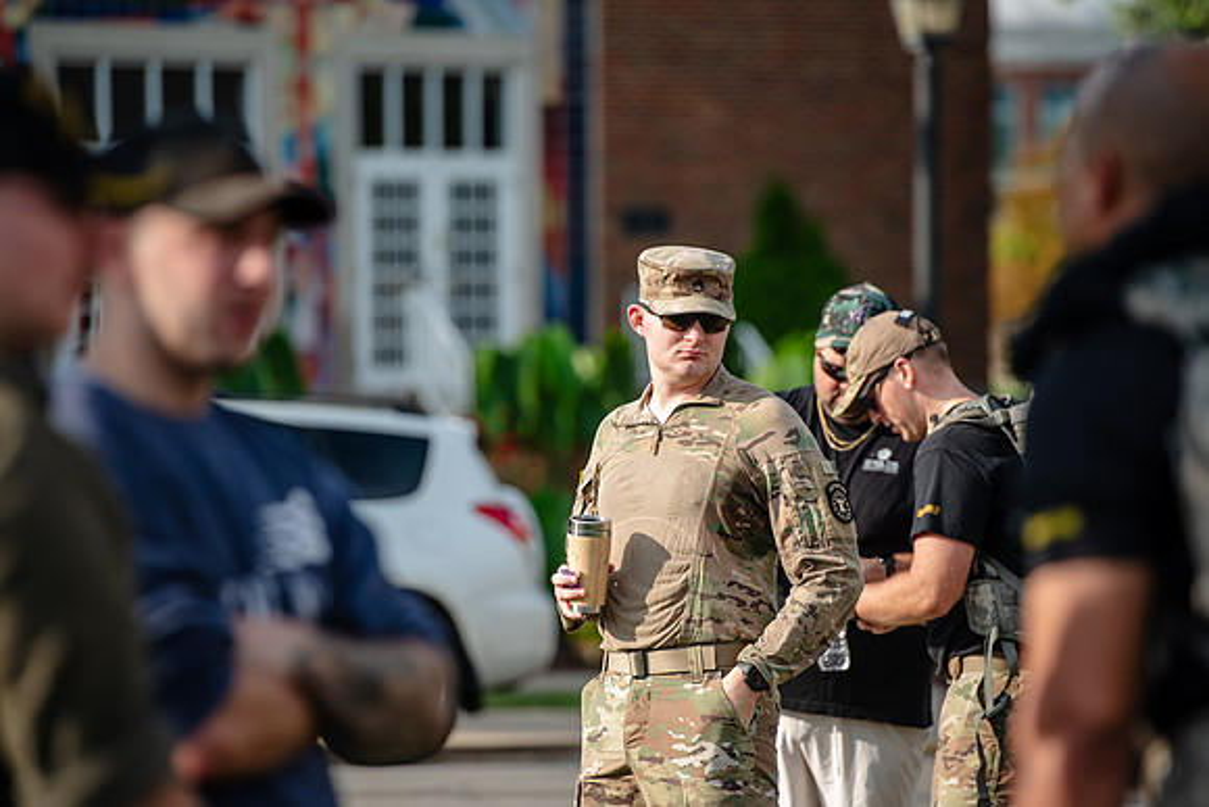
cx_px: 604
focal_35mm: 200
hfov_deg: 10.3
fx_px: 6718
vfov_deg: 6.9
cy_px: 404
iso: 100
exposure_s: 1/800
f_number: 3.5
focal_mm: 200
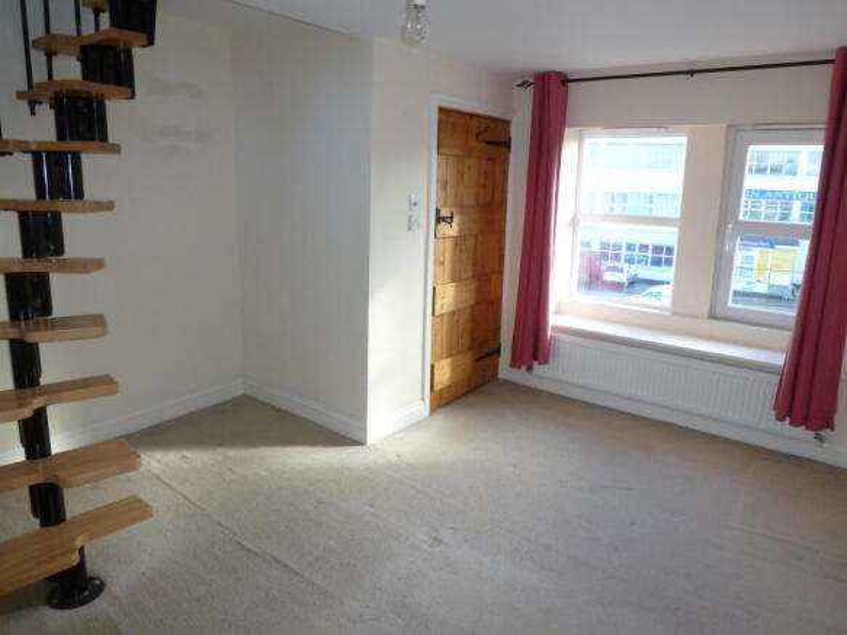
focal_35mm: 24
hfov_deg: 71.6
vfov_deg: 56.8
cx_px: 424
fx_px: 587
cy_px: 318
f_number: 3.3
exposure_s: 1/60
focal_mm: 4.3
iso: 200
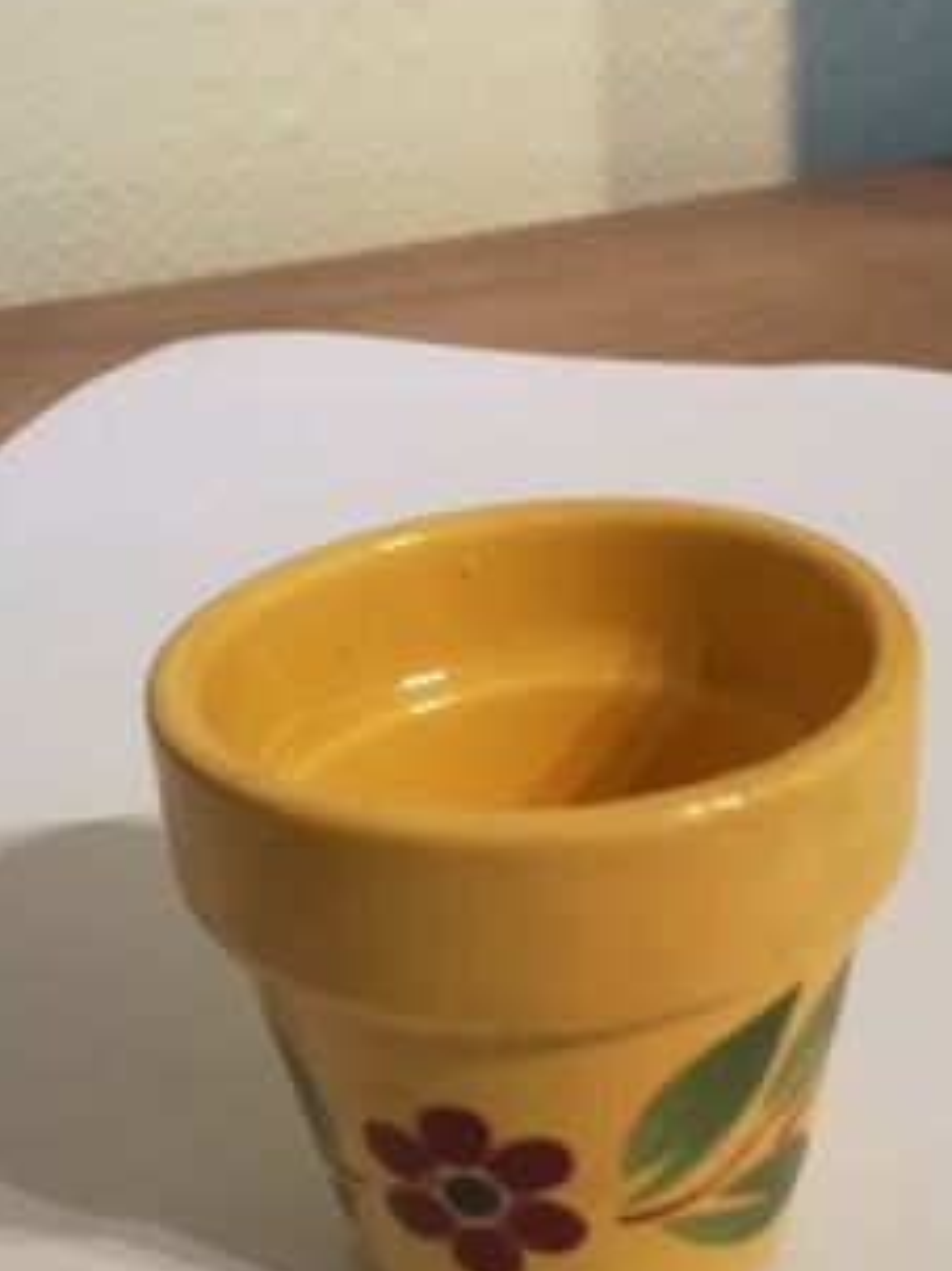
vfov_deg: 34.6
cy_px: 411
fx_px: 2018
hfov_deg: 26.3
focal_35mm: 55
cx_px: 663
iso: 400
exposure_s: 1/25
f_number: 2.2
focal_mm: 3.83
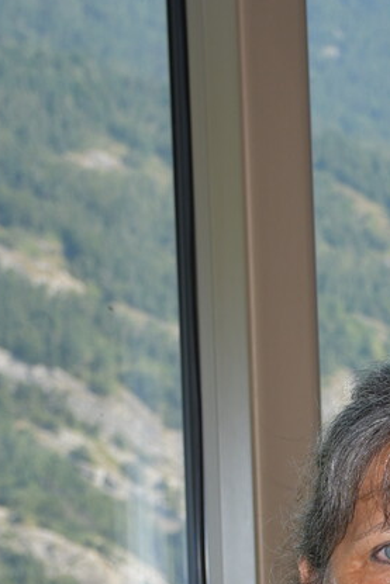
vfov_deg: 11.8
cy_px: 593
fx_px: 2792
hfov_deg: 7.8
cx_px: 584
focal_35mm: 172
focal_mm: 34
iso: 100
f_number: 5.6
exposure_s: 1/250
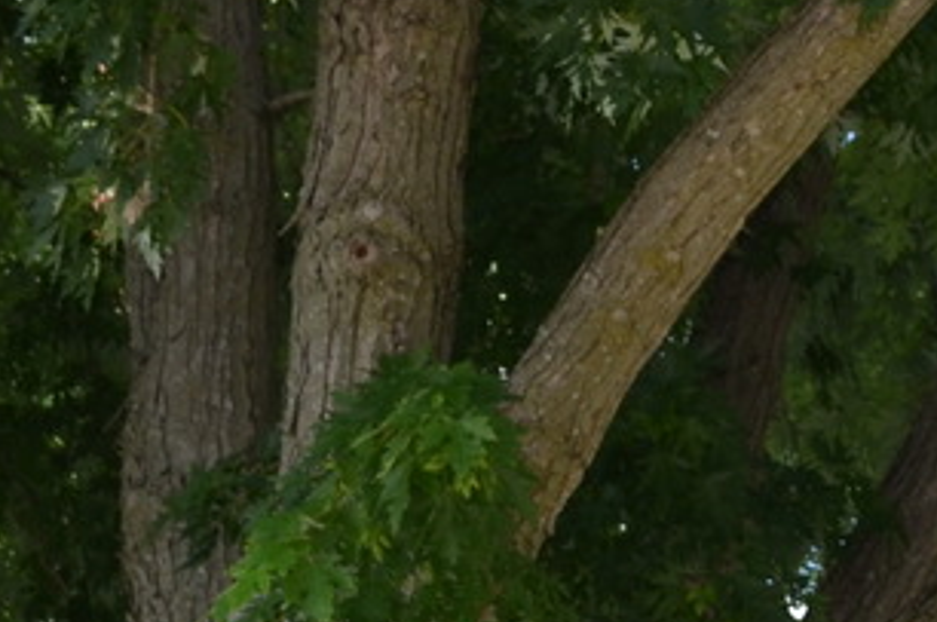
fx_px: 4158
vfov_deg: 8.1
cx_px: 1557
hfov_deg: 12.0
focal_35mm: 160
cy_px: 1269
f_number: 5.6
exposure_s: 1/200
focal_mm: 20
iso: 100
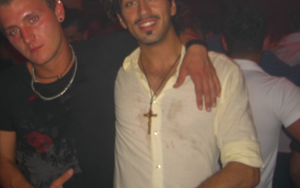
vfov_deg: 26.2
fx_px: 401
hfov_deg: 40.9
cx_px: 119
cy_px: 61
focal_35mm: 49
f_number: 2.8
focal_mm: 7.9
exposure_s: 1/60
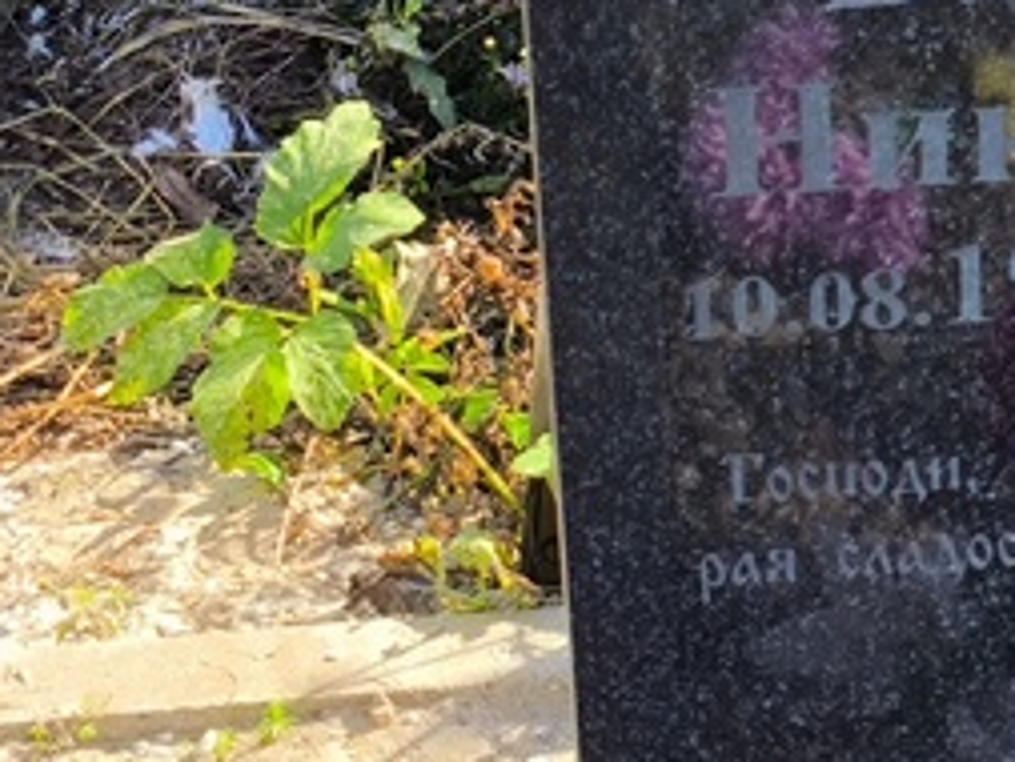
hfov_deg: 12.2
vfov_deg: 9.3
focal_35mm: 158
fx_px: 4635
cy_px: -16
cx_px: 1298
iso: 50
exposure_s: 1/300
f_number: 1.7
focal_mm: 4.71
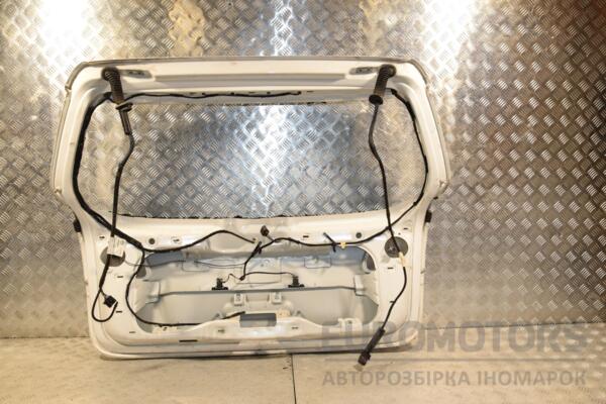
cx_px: 303
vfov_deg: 41.7
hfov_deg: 59.5
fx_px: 530
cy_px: 202
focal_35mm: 32
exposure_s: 1/200
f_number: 8
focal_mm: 21
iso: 800
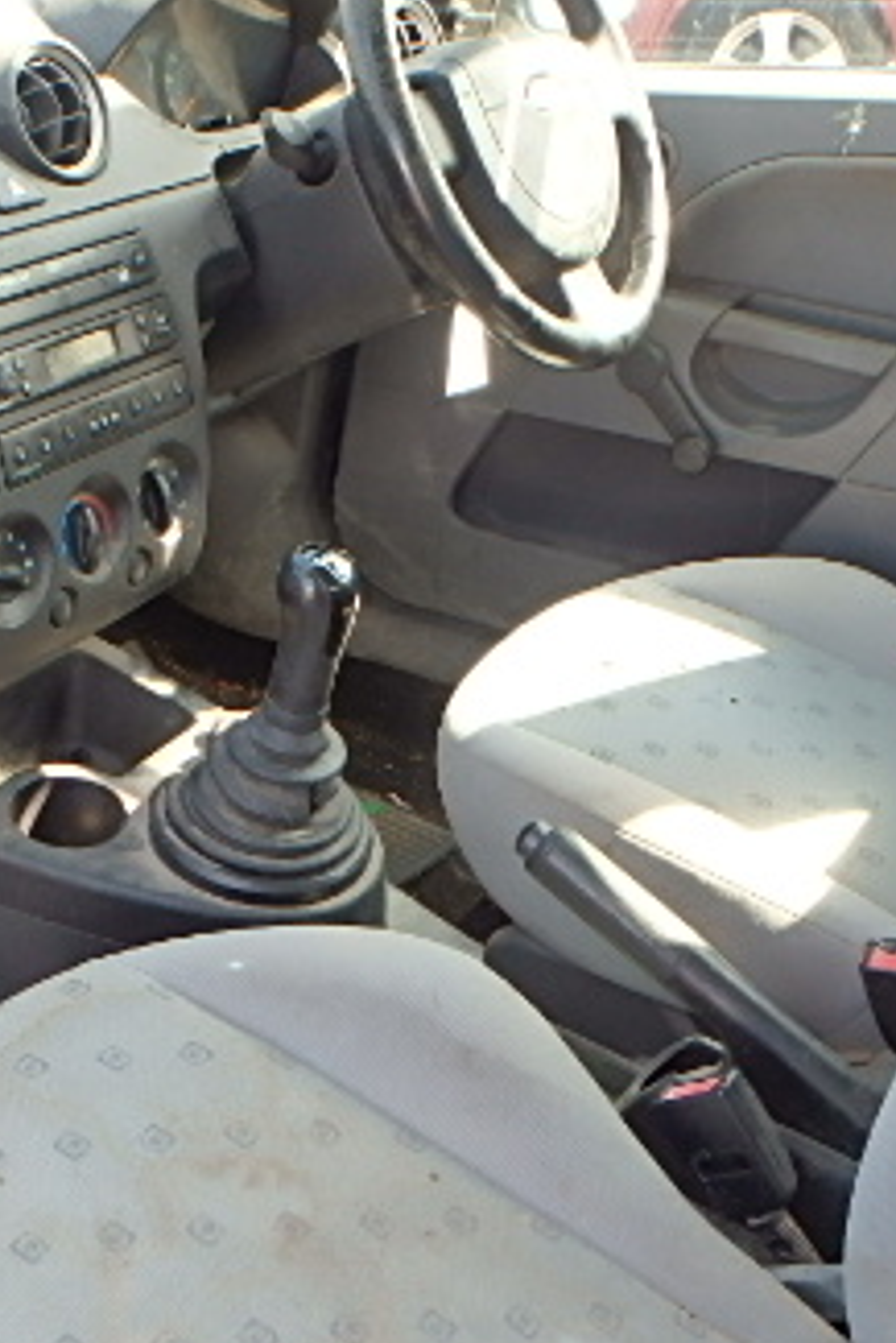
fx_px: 1604
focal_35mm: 43
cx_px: 161
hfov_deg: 30.4
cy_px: 740
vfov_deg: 45.4
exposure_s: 1/80
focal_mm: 3.7
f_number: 3.5
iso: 125
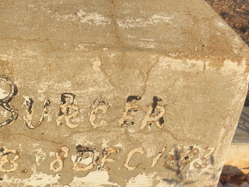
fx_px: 367
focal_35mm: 51
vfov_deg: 28.4
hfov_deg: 35.3
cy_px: 123
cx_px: 26
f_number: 6.3
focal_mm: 4.6
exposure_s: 1/800
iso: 200
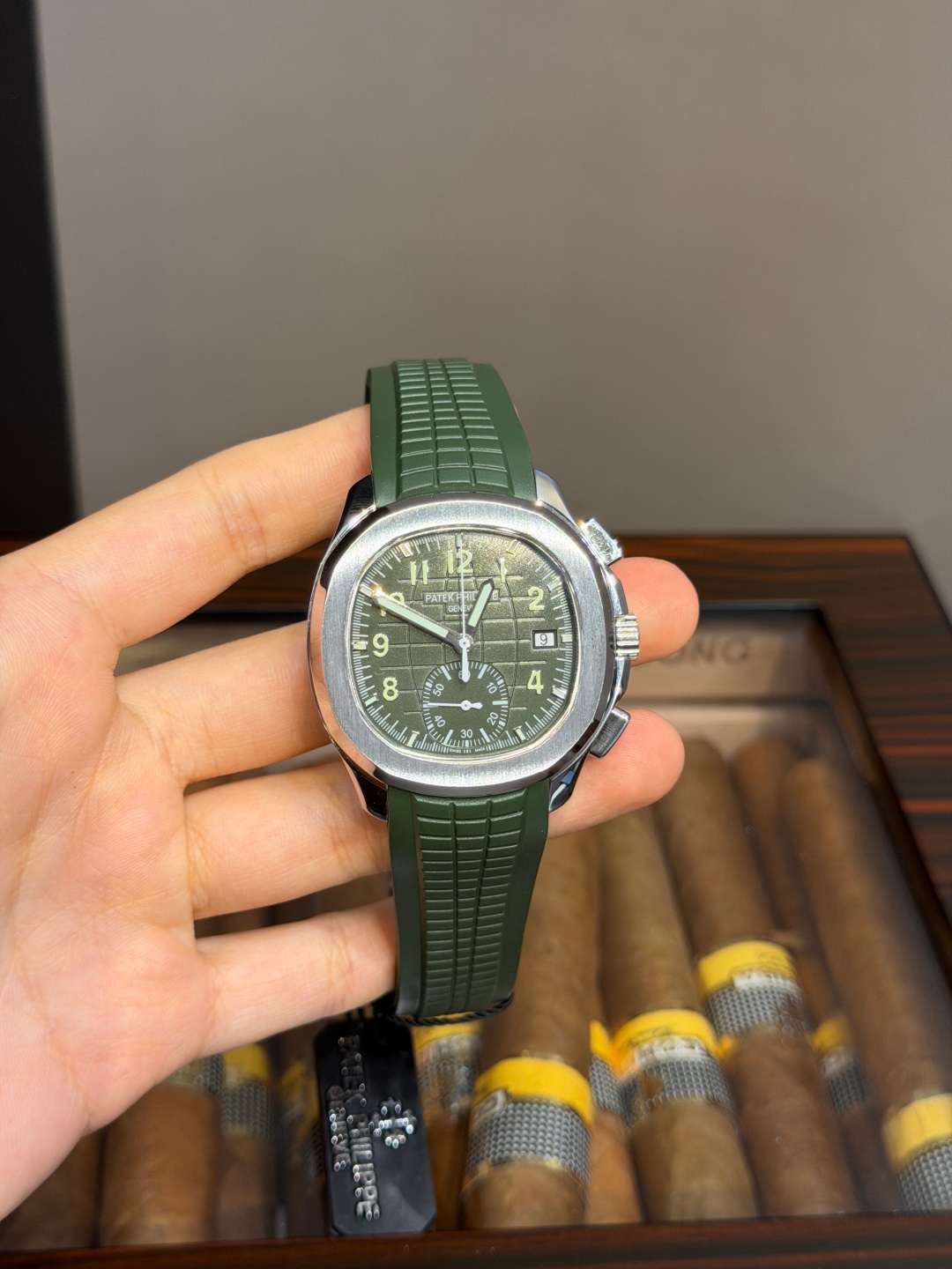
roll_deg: -4.7
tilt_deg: -37.3
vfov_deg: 39.7
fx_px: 1760
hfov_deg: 30.3
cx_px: 476
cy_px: 634
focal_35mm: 48
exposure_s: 1/100
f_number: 1.78
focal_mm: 6.76
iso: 160
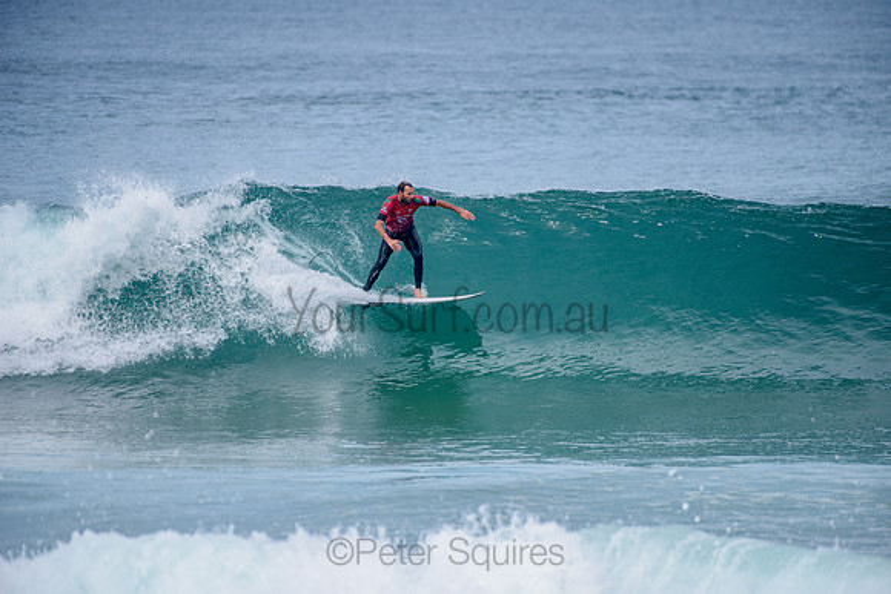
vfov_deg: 2.8
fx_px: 12377
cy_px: 297
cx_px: 446
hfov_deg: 4.1
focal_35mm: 500
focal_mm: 500
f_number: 5.6
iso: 250
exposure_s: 1/2000
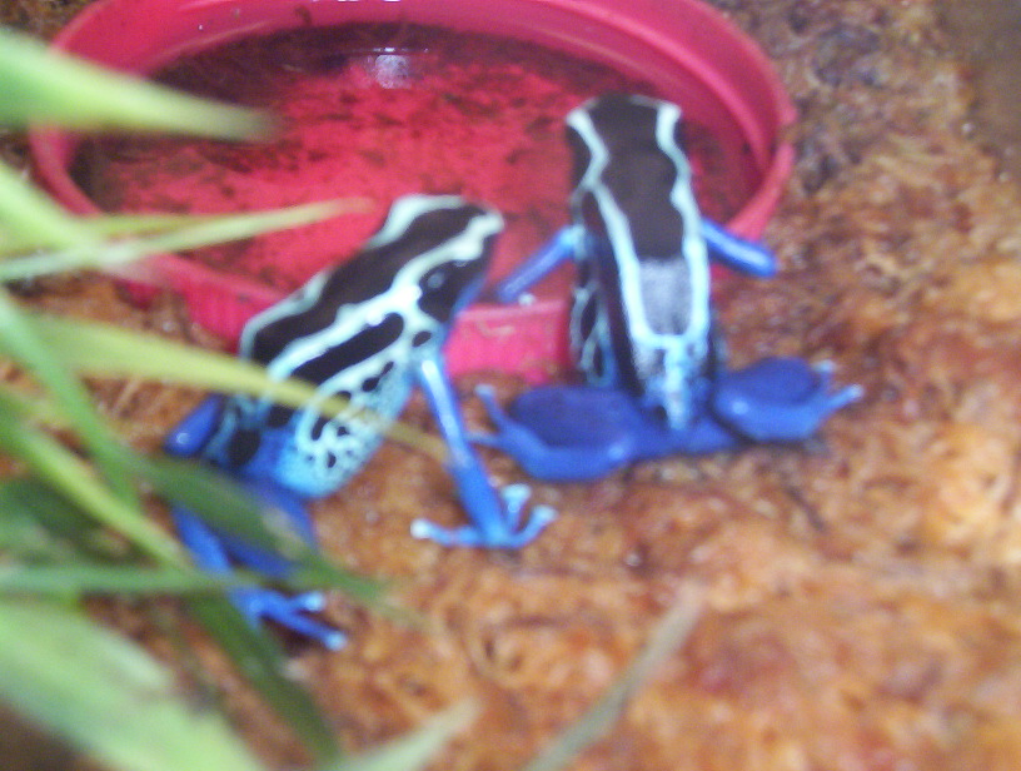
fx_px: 1892
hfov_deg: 30.2
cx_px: 510
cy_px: 386
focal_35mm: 64
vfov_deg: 23.0
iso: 140
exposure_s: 1/46.6
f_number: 3.54
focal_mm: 9.98
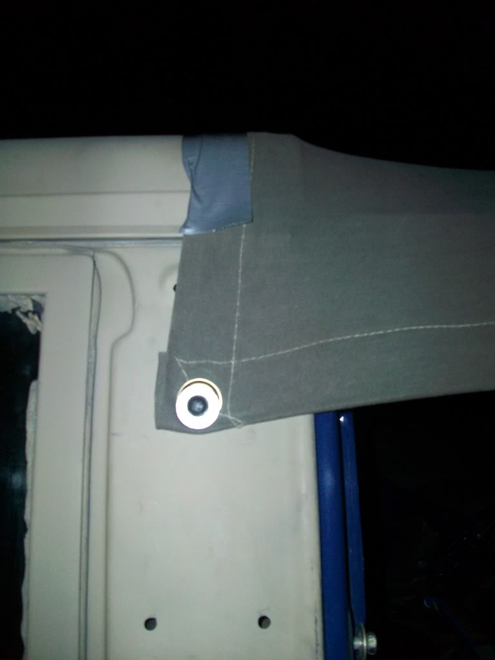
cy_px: 330
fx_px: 610
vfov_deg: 56.8
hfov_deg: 44.2
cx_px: 248
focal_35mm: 32
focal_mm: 5.7
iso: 120
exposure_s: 1/60
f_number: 2.8
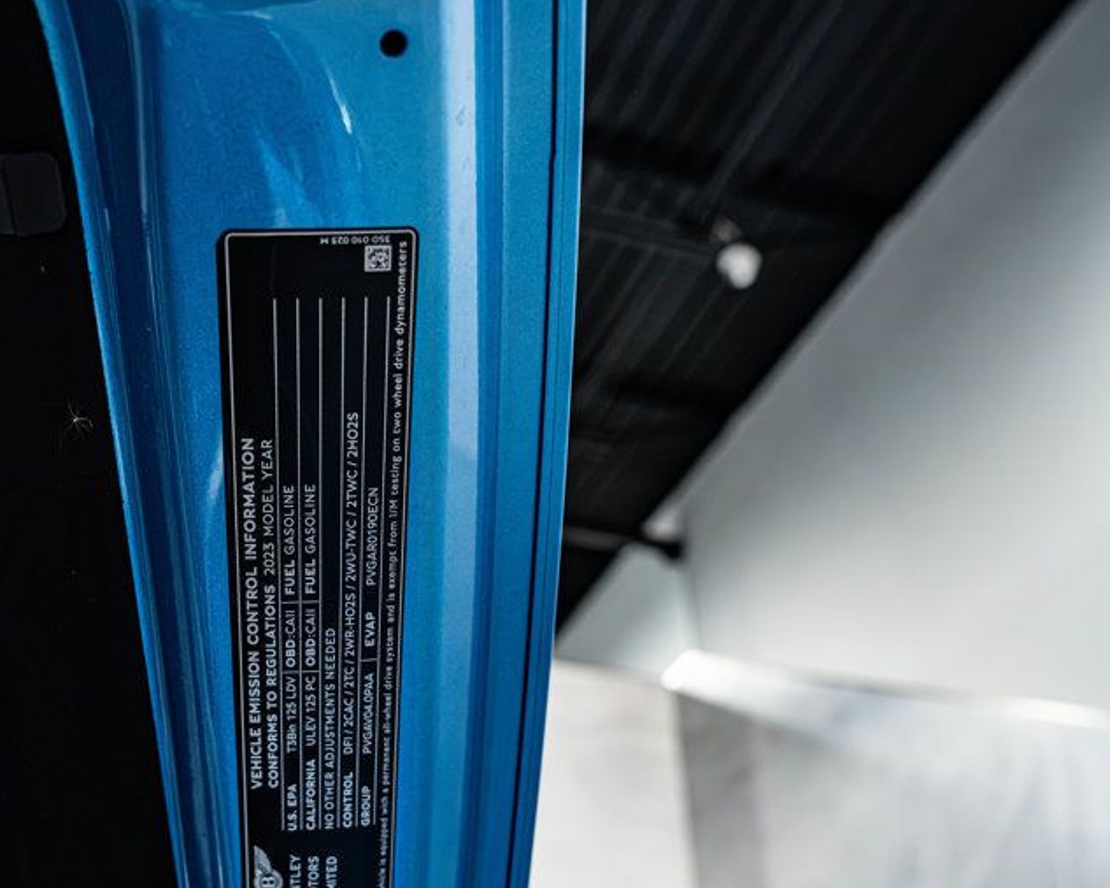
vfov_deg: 36.1
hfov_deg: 43.5
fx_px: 1347
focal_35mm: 41
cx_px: 289
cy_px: 591
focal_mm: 27
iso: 1600
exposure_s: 1/50
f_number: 4.5
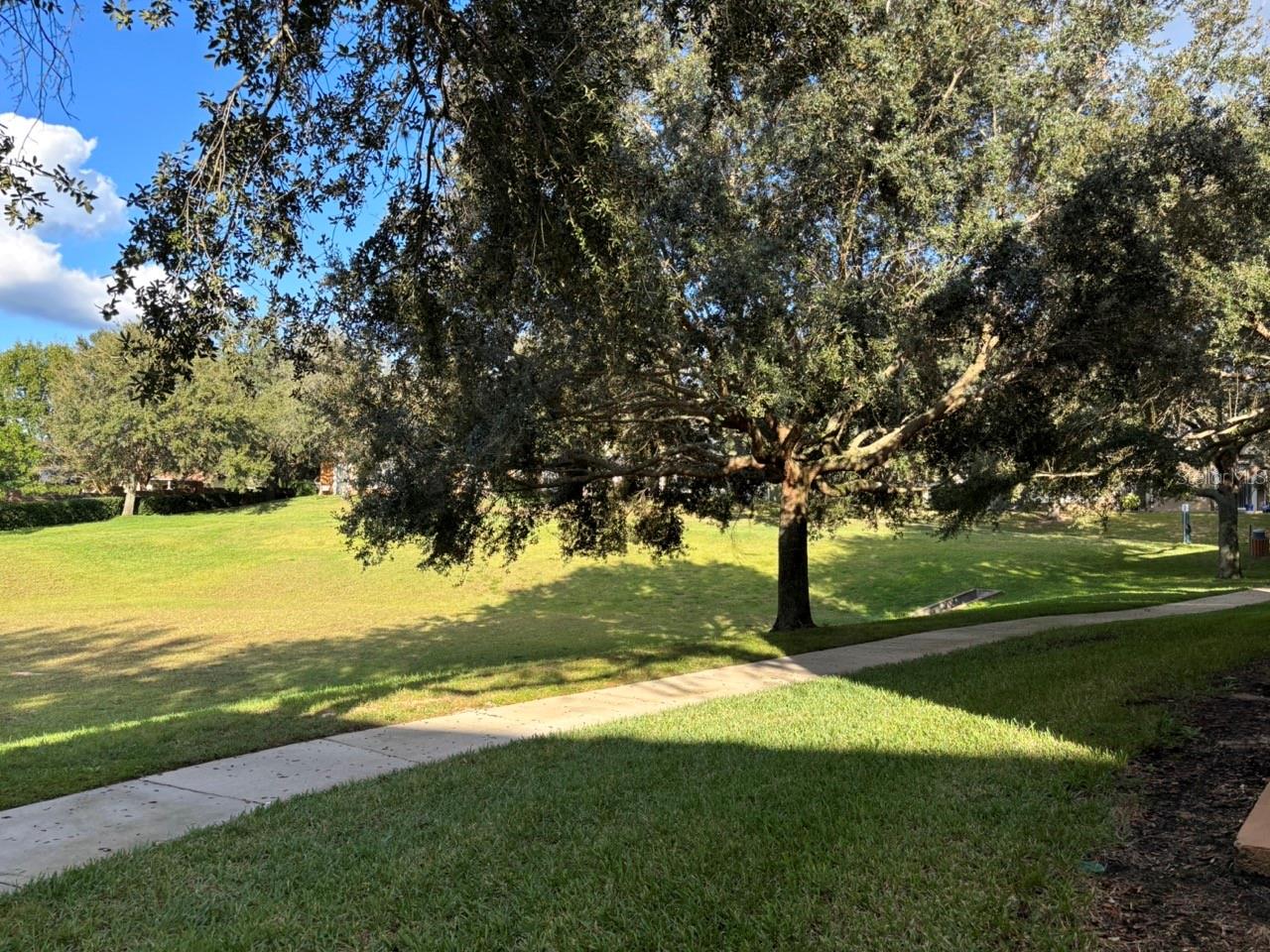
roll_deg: -0.7
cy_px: 476
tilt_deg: +3.2
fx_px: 954
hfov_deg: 67.3
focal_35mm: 26
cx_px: 635
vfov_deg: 53.1
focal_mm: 5.96
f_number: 1.6
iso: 50
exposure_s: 1/716
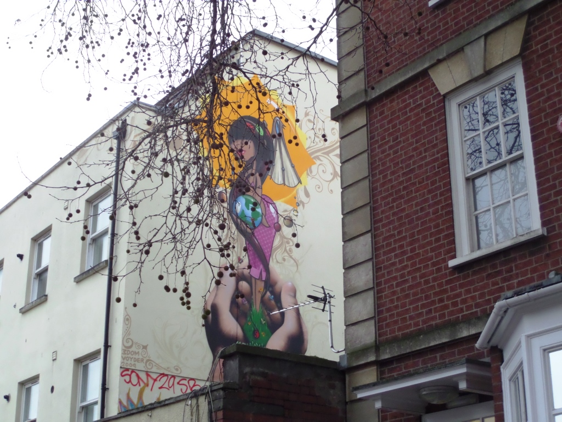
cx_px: 281
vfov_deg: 23.7
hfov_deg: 31.2
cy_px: 211
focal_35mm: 62
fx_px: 1007
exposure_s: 1/45
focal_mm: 10.2
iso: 400
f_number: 4
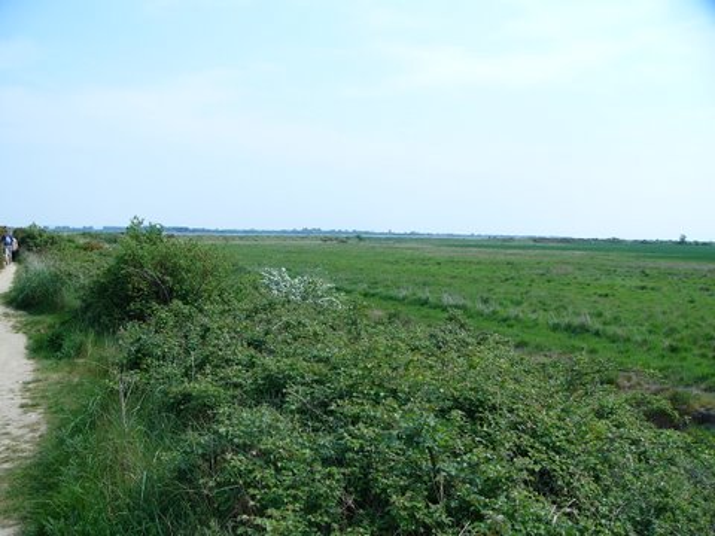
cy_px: 268
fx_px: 744
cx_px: 358
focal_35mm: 36
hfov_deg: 51.4
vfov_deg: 39.7
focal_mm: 6
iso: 50
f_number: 4
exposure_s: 1/400
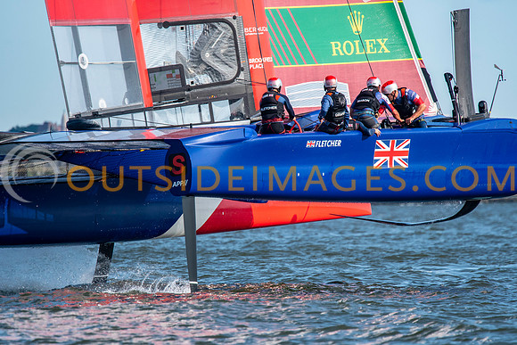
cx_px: 258
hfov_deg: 3.3
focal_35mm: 630
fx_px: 9049
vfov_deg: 2.2
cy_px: 172
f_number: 5.6
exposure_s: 1/1600
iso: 500
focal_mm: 420
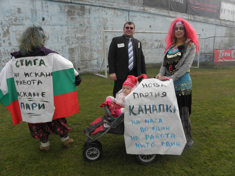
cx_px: 118
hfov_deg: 67.3
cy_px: 88
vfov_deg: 53.1
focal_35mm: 26
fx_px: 177
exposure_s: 1/100
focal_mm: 4.6
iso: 64
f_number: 5.6
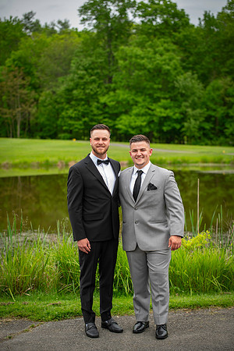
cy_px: 176
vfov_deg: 27.0
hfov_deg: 18.2
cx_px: 117
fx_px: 731
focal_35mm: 75
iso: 64
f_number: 2.8
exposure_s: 1/250
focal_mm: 75
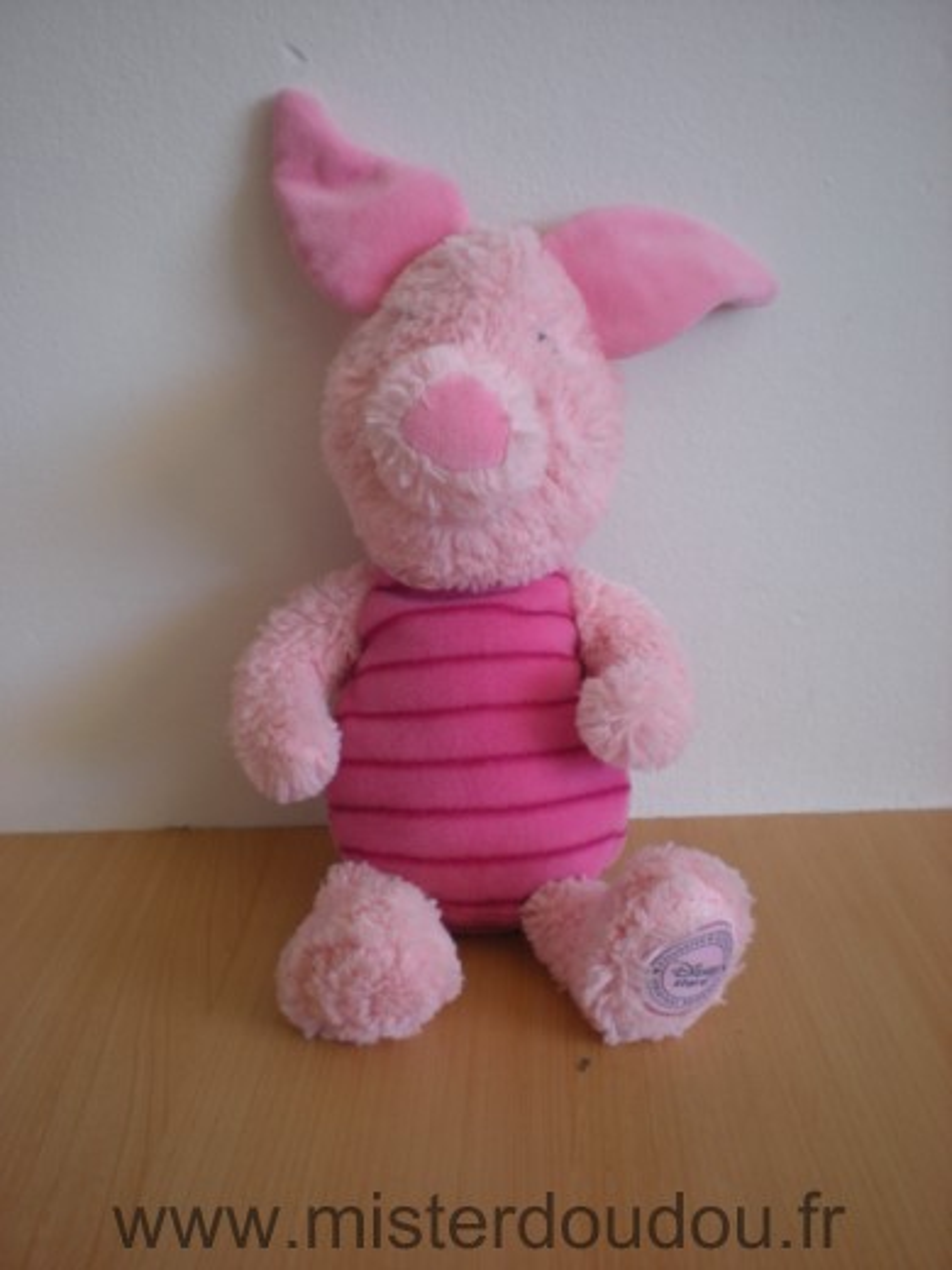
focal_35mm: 38
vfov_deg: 49.0
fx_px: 1393
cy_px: 635
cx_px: 476
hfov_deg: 37.7
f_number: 3.1
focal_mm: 6.3
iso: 114
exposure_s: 1/59.8
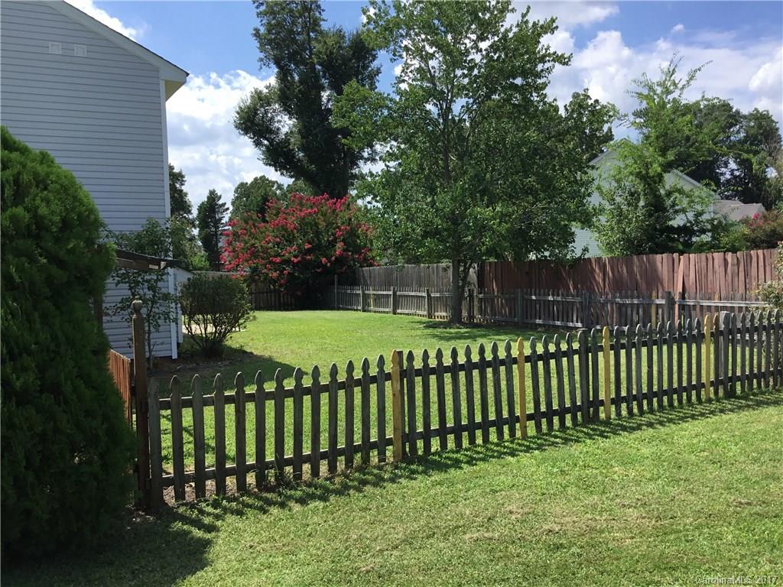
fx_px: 701
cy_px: 294
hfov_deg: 58.4
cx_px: 392
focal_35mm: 31
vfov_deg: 45.4
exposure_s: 1/1116
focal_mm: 3.3
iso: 25
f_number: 2.4
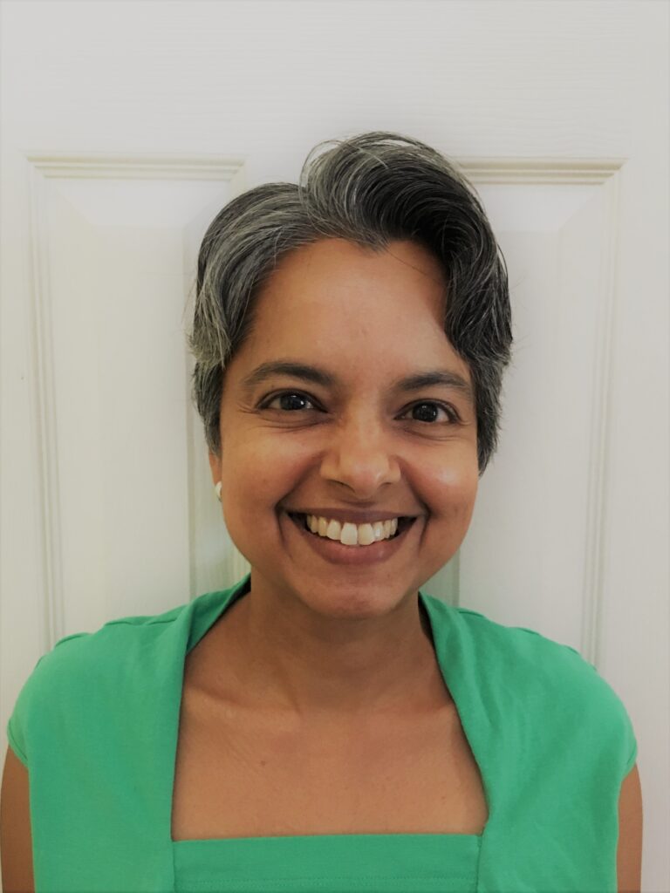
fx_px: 748
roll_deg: -0.9
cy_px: 446
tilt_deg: -7.9
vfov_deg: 61.7
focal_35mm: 29
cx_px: 335
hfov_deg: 48.2
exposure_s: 1/30
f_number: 2.2
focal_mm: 4.15
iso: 200
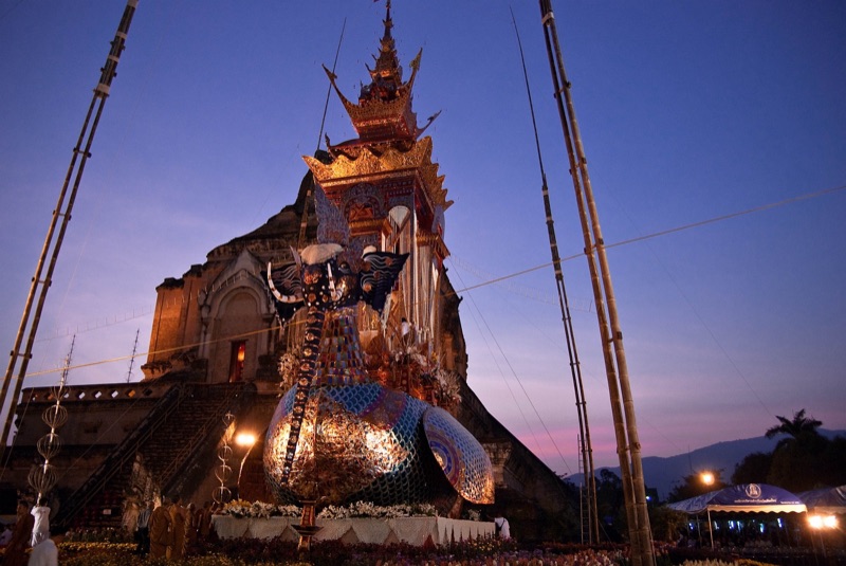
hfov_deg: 70.4
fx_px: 600
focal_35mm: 26
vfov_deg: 50.5
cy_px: 283
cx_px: 423
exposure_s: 1/60
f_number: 2.8
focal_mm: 17
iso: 640
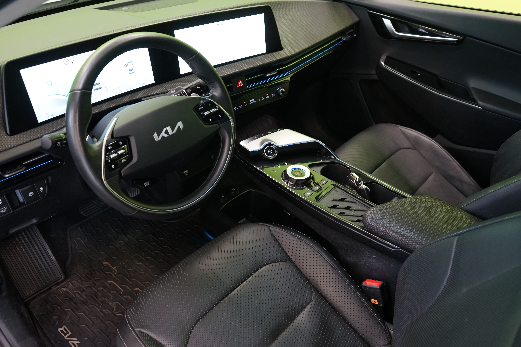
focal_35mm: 29
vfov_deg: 45.0
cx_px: 260
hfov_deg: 63.7
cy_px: 174
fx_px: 420
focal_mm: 29
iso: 1250
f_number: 5
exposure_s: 1/20
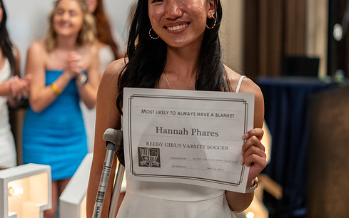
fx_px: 628
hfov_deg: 31.1
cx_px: 183
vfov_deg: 19.7
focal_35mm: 66
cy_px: 87
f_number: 1.8
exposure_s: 1/250
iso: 1000
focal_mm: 50
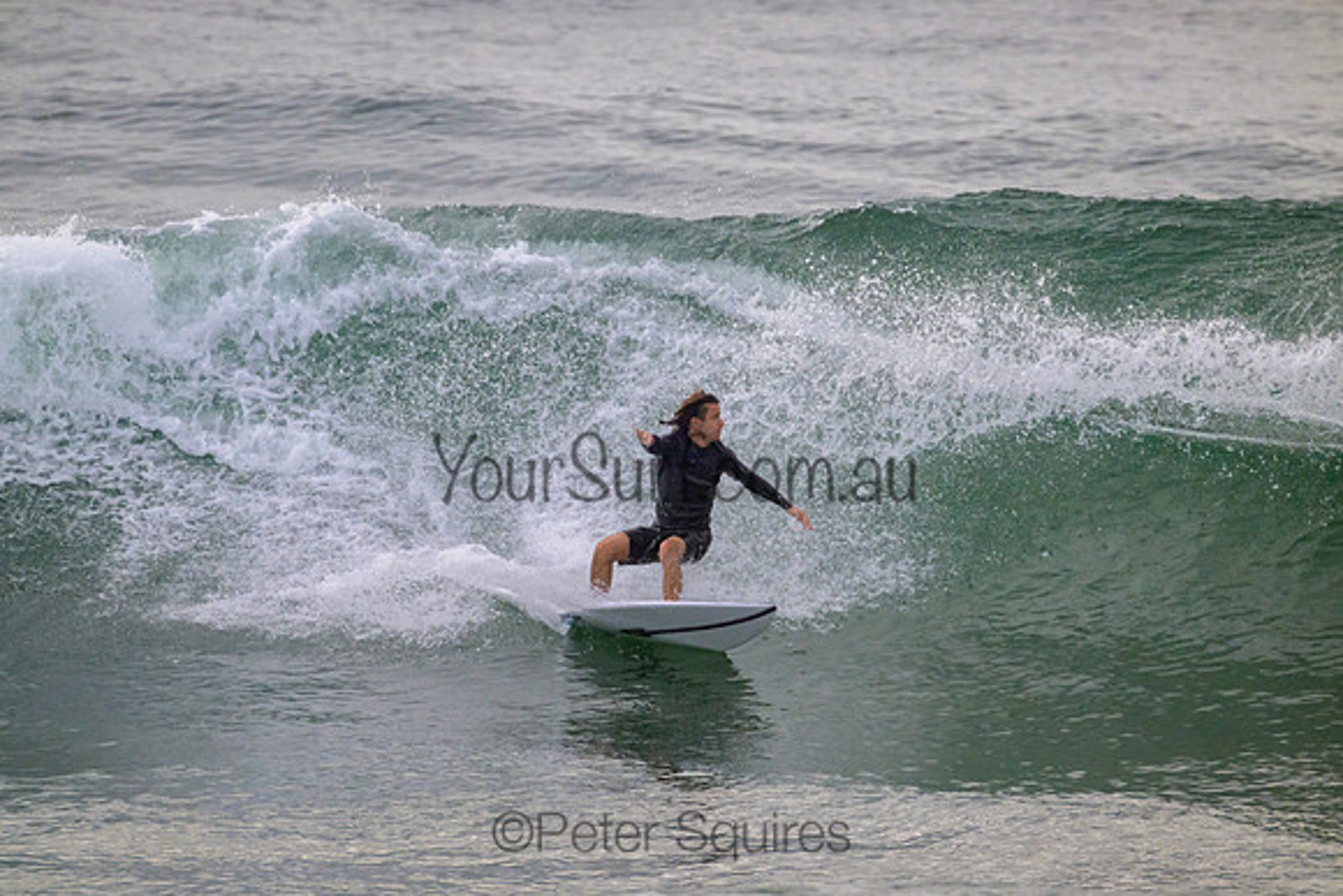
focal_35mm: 800
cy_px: 448
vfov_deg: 1.7
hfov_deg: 2.6
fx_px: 29850
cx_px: 672
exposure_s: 1/2000
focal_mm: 800
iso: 2200
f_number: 11
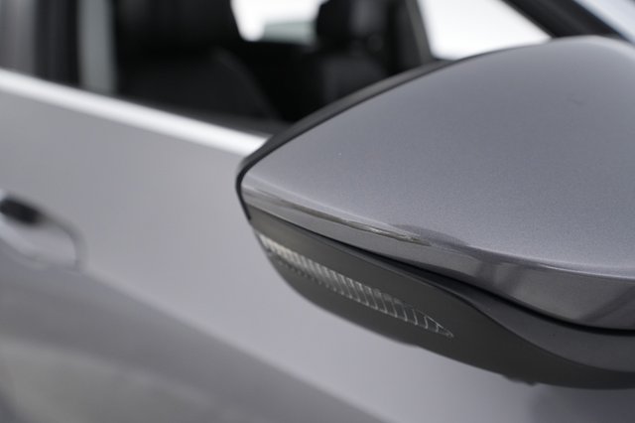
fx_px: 494
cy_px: 212
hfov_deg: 65.5
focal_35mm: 28
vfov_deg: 46.4
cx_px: 318
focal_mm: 28
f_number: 4.5
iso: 2500
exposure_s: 1/100
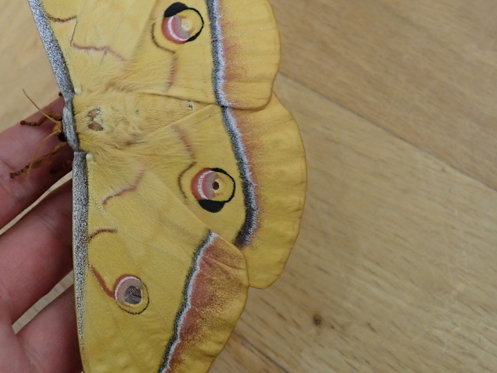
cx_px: 158
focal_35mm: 47
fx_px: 675
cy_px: 123
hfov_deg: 39.9
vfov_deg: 30.6
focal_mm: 5.5
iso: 500
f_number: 2.3
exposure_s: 1/125
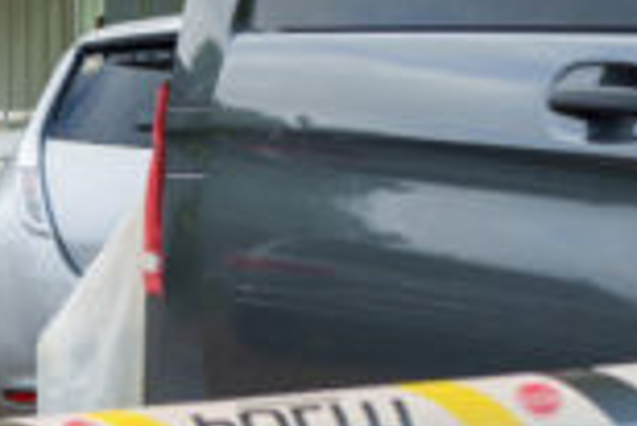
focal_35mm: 146
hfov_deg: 13.0
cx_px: -422
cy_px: 240
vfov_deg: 9.4
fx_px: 2586
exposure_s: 1/400
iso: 100
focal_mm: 35
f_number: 4
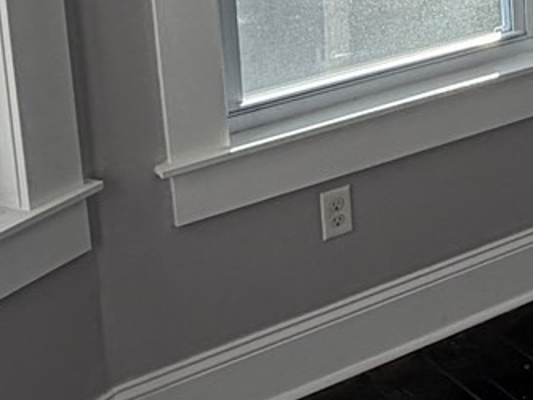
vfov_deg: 15.9
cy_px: -178
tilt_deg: -8.1
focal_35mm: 86
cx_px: 807
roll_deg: +2.2
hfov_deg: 19.7
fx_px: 1325
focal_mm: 2.22
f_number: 2.2
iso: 40
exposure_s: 1/201
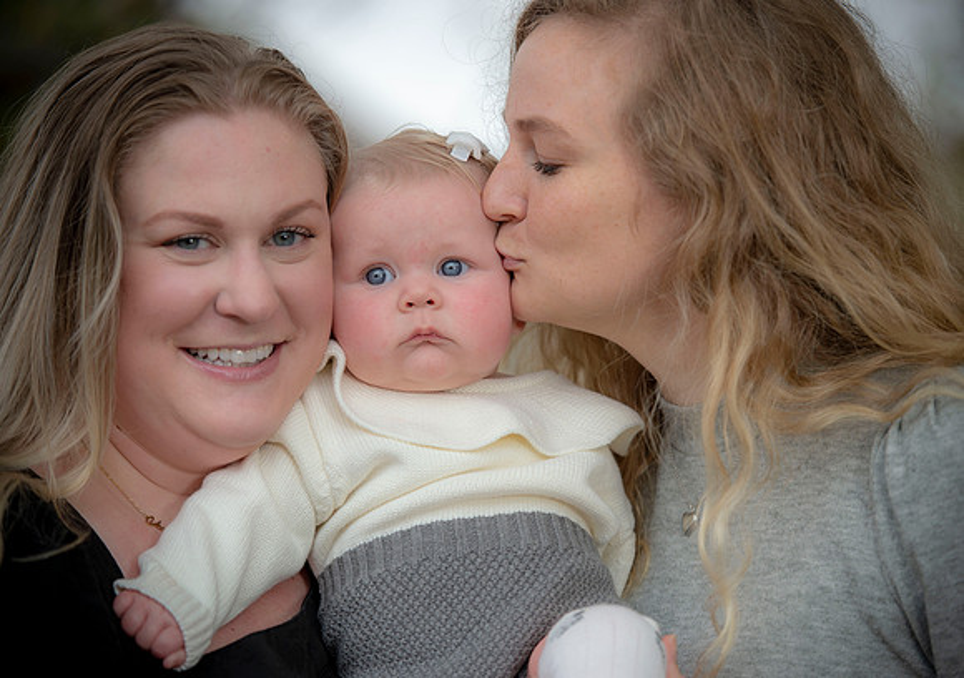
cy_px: 339
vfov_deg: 8.8
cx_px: 508
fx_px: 4383
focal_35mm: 161
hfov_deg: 12.5
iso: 160
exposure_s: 1/200
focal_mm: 155
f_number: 3.5
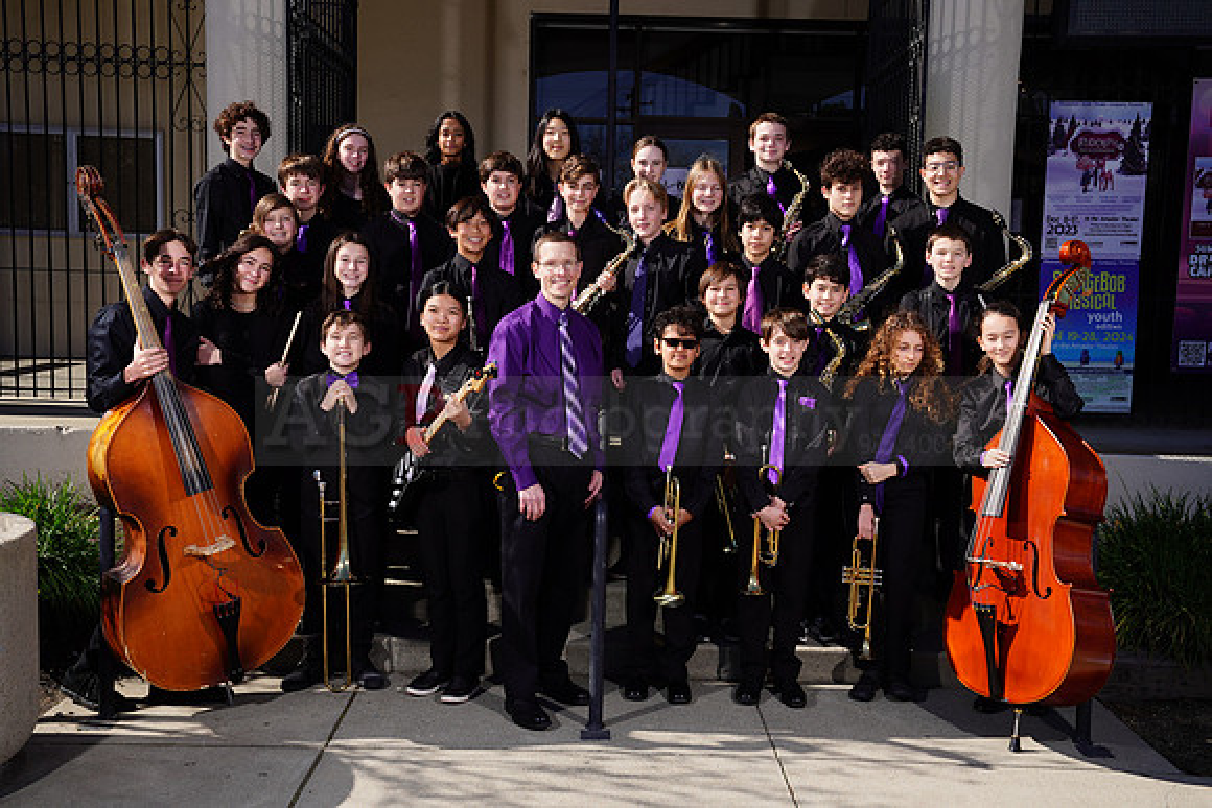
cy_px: 404
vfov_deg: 34.2
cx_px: 606
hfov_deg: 49.5
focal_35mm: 39
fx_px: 1313
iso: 100
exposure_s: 1/250
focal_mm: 39
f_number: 10
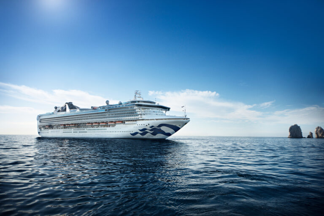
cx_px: 162
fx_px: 216
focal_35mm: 24
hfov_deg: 73.7
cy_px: 108
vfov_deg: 53.2
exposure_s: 1/200
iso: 100
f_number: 11
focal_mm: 24
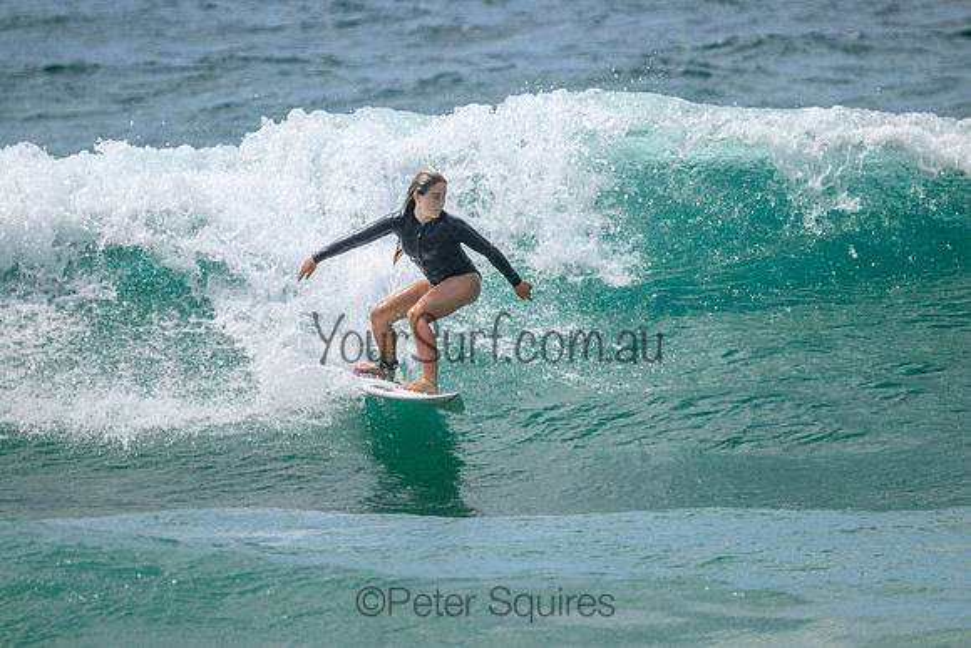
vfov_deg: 1.7
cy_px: 324
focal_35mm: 800
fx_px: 21582
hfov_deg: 2.6
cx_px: 486
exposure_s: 1/2000
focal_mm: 800
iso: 900
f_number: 11
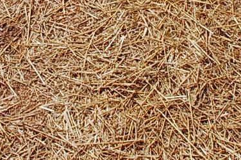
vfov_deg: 12.0
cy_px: -93
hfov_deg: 18.4
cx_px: -10
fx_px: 722
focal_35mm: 108
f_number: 10
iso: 200
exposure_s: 1/400
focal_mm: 18
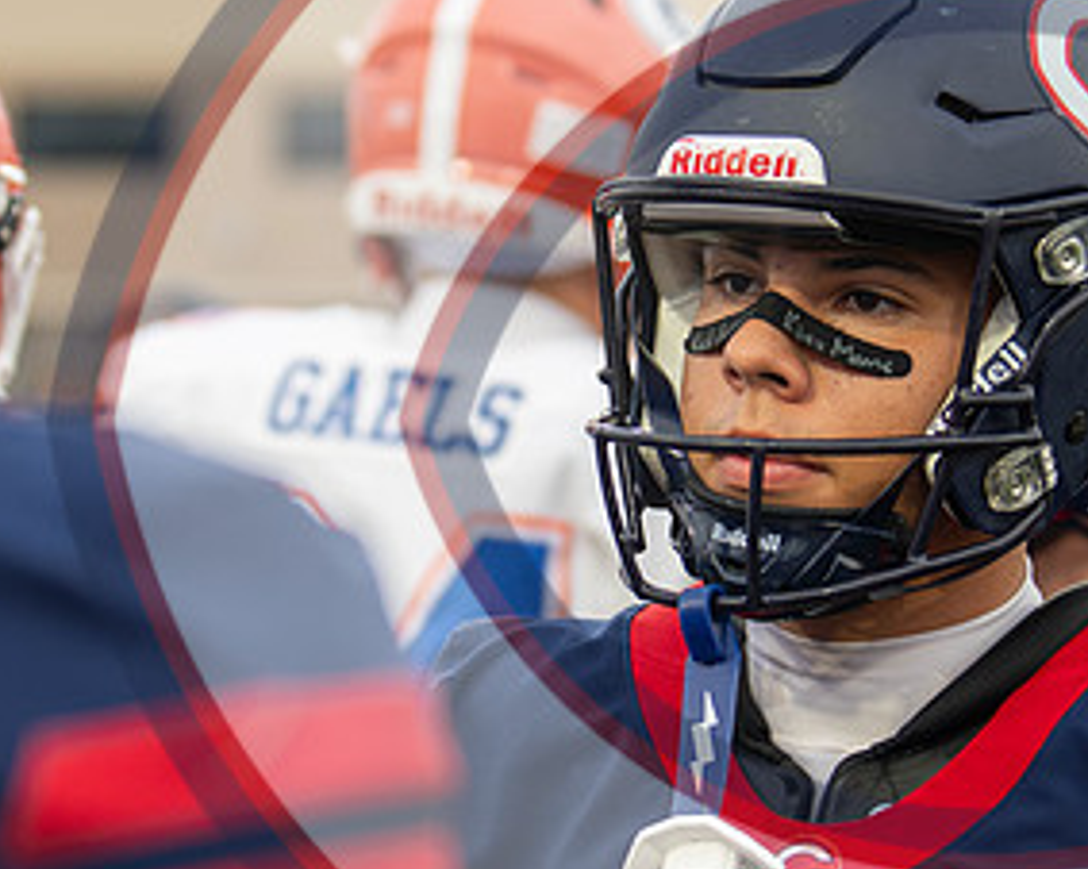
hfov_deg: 10.7
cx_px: 562
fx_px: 5792
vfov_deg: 8.6
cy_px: 548
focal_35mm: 180
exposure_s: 1/1000
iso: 1000
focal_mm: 70
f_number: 2.8
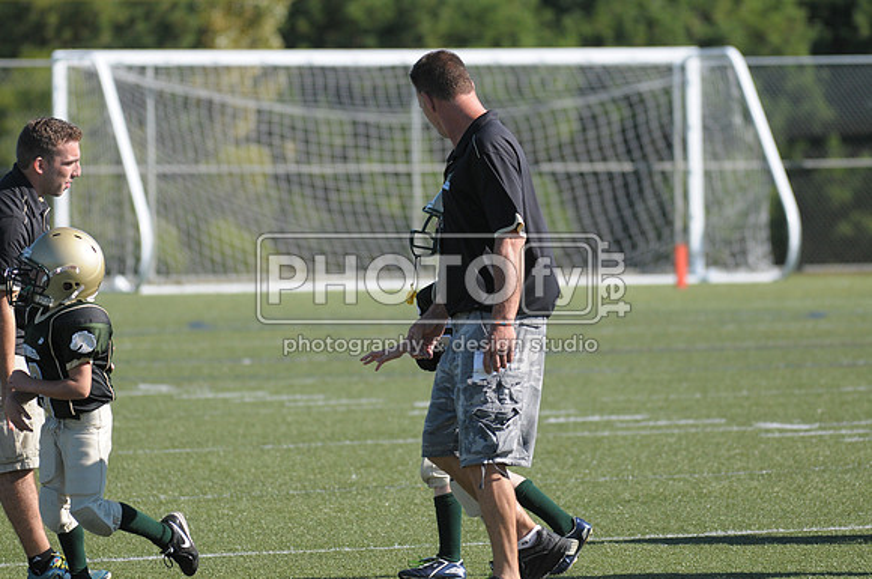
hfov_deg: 6.9
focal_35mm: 300
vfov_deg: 4.6
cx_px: 436
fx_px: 7256
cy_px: 290
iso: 640
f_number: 4
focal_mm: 200
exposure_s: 1/3200
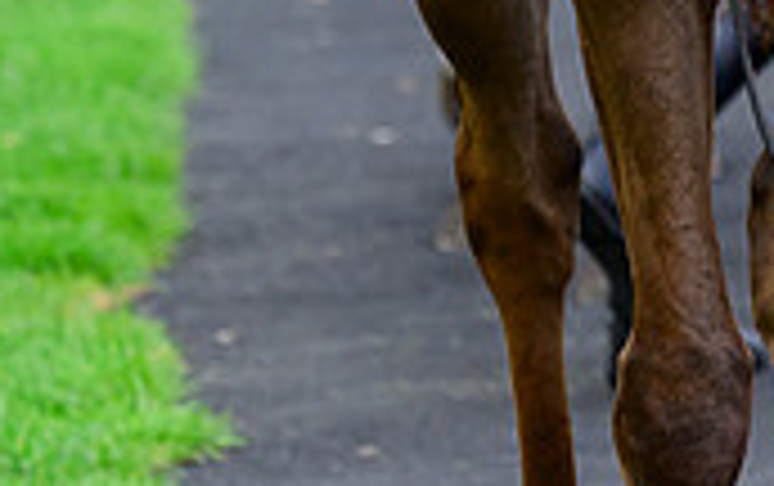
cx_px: 1330
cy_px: -416
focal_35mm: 1132
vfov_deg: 1.2
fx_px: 23910
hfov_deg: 1.9
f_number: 6.3
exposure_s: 1/500
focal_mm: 230
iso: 500
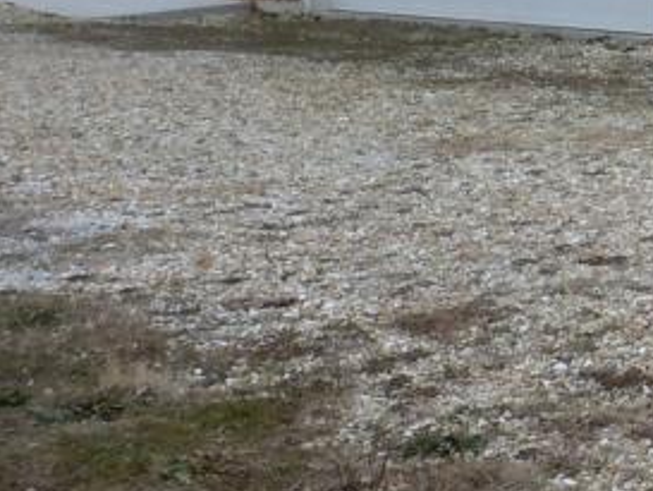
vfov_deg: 13.8
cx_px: 1029
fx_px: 1982
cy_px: -36
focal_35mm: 105
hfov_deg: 16.7
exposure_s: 1/60
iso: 125
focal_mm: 5
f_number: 3.7
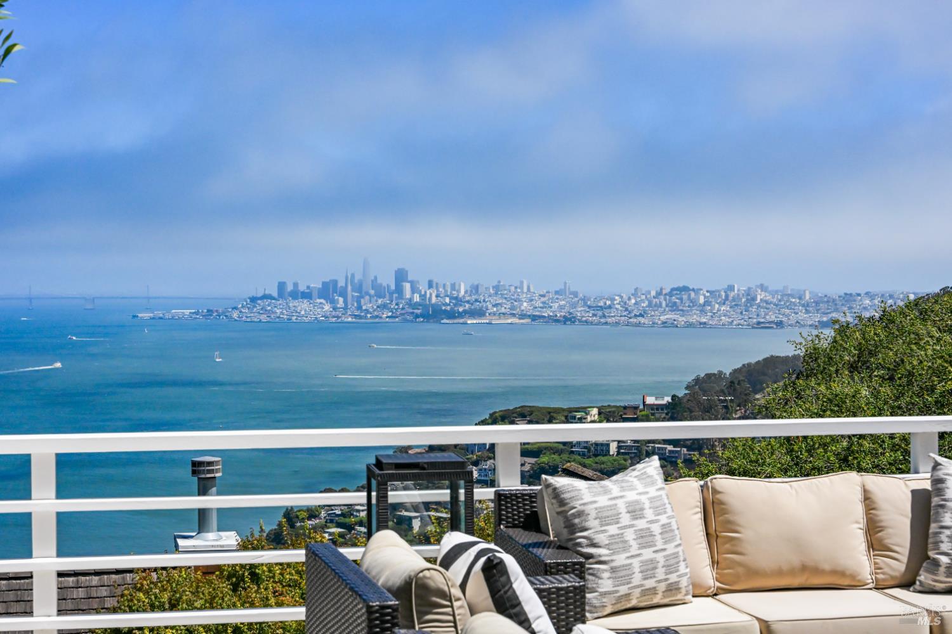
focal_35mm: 62
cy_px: 317
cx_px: 476
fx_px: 1639
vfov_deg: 21.9
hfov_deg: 32.4
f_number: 11
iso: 3200
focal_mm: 62
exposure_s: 1/1600
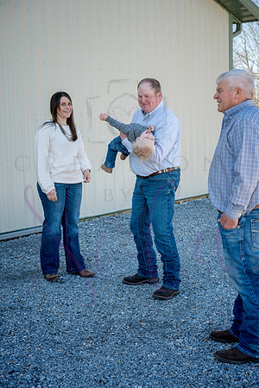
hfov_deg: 23.0
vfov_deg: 33.9
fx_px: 637
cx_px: 130
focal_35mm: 59
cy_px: 194
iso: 400
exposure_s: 1/640
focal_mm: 59
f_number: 5
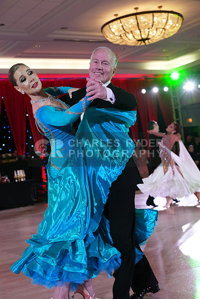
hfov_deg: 23.8
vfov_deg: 35.0
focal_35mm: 57
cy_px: 150
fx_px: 475
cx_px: 100
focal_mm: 57
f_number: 5
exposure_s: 1/250
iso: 2500
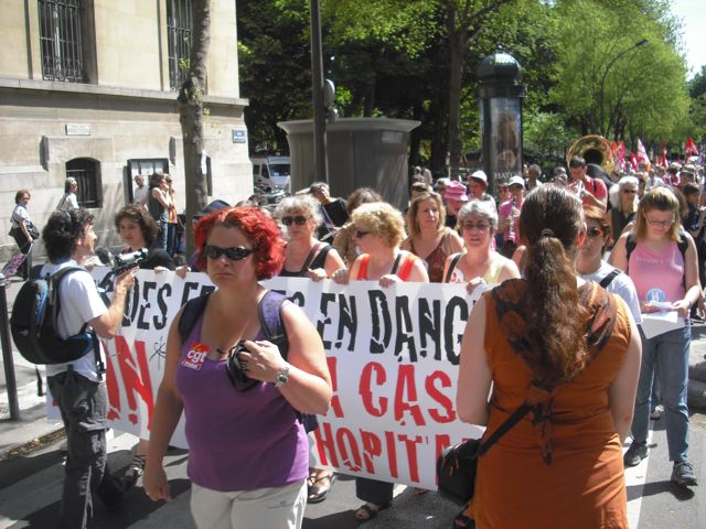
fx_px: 775
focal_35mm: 38
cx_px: 353
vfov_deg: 37.7
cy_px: 264
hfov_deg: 49.0
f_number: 5.6
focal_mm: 6.2
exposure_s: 1/100
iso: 64
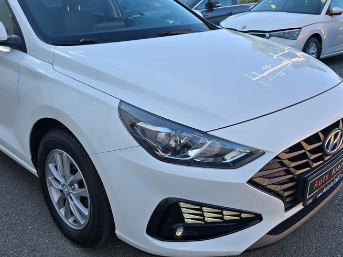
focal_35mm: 36
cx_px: 141
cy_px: 115
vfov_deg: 39.6
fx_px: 357
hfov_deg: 51.1
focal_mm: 6.3
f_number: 1.7
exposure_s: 1/244
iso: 12
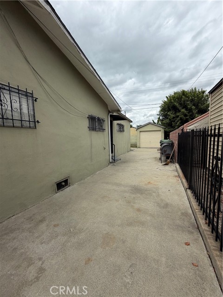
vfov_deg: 102.1
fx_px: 120
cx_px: 112
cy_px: 148
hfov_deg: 85.7
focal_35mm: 14
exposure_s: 1/799
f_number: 2.2
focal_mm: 2.22
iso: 20
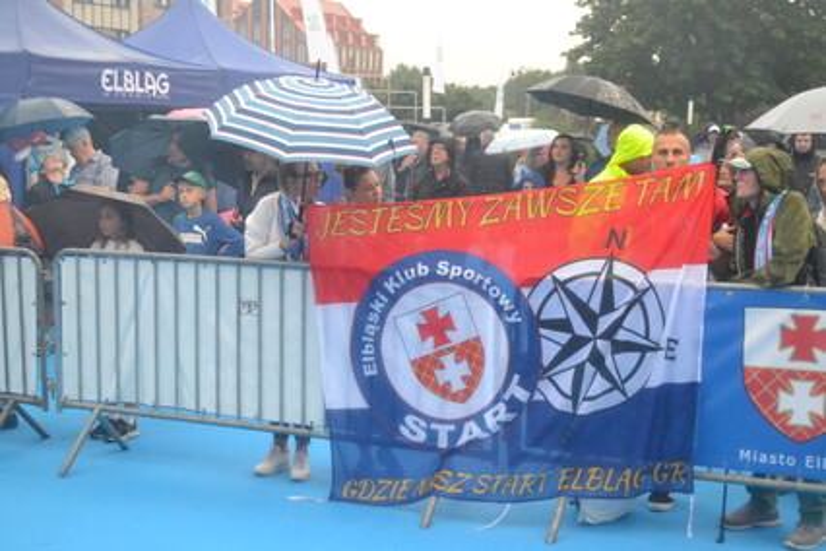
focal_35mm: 54
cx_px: 413
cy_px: 276
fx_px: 1239
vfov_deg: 25.1
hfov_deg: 36.9
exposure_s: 1/400
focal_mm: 36
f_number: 5
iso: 3200
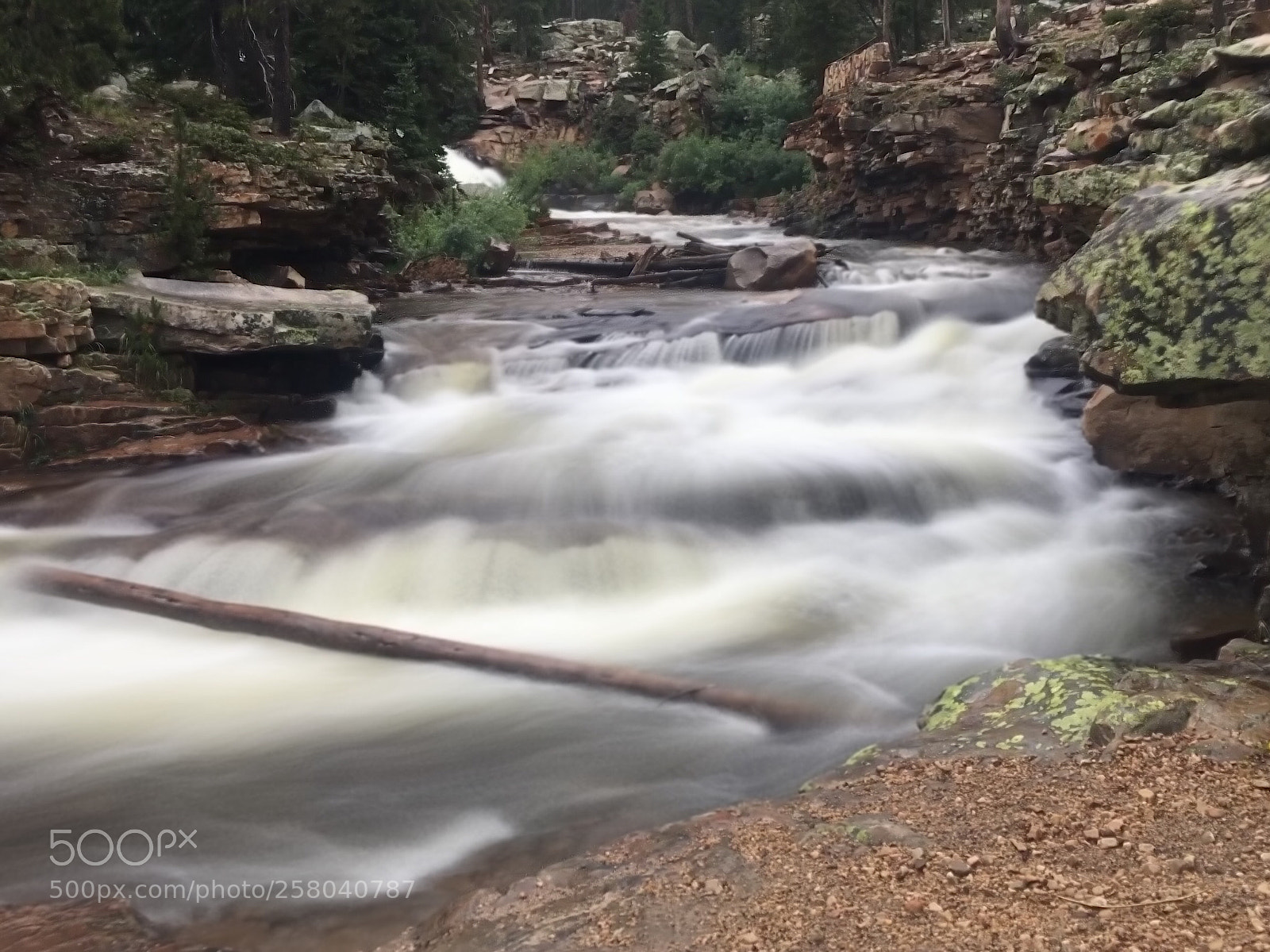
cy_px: 476
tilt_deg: -11.1
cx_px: 635
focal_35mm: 29
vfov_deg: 48.2
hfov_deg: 61.7
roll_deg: +2.7
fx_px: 1064
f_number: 2.2
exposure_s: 1/557
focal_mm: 4.15
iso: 25
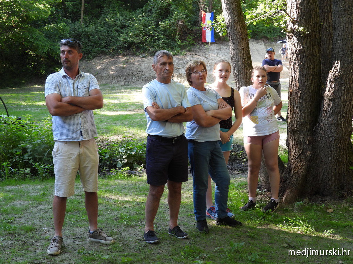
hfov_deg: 38.2
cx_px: 176
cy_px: 132
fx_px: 510
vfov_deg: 29.1
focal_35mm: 50
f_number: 3.2
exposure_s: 1/60
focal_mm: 9
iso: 100
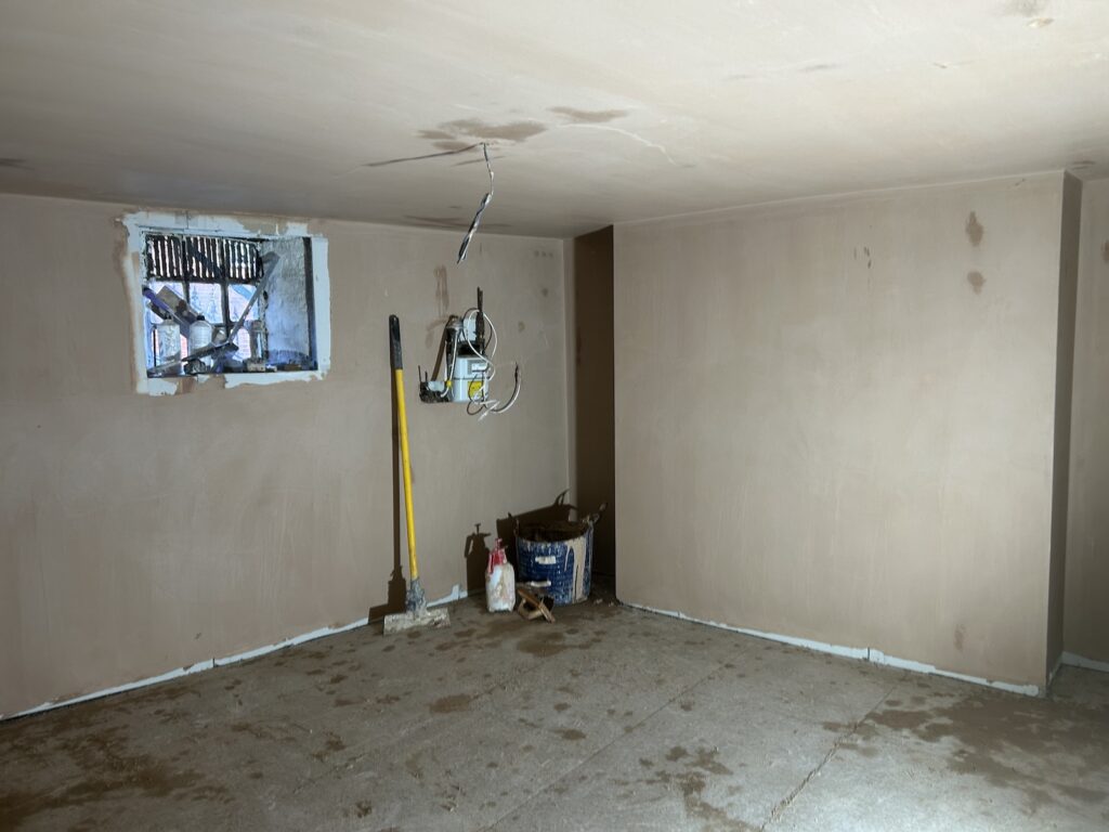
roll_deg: +1.7
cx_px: 554
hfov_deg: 67.3
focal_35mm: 26
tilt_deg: -3.6
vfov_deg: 53.1
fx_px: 833
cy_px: 416
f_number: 1.5
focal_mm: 5.7
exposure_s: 1/50
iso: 100
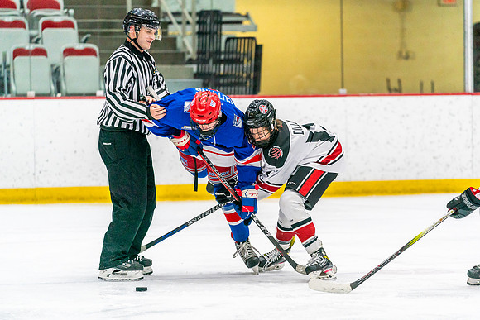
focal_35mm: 225
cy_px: 176
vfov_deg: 6.1
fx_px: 3006
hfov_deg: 9.1
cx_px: 267
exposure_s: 1/1250
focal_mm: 200
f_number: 2.8
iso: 3200
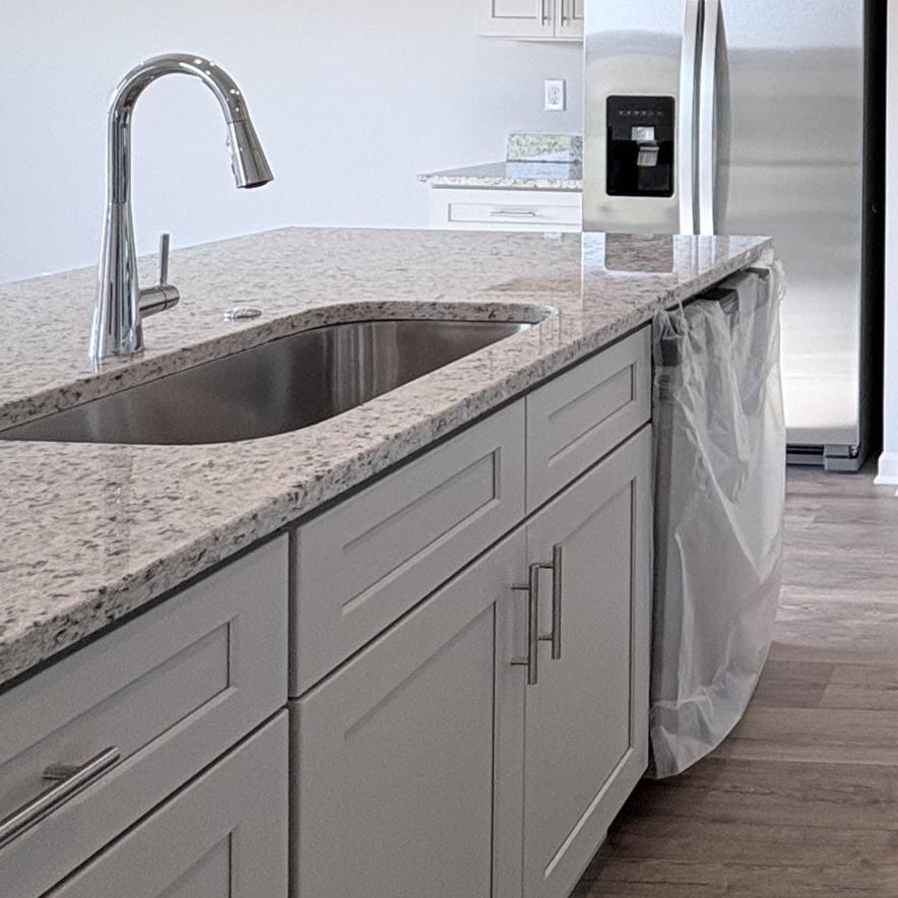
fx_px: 1262
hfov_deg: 33.4
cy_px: 79
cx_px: 1024
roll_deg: -0.9
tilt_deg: -0.1
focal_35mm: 43
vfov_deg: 36.6
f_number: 2.2
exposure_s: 1/120
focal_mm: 2.22
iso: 64
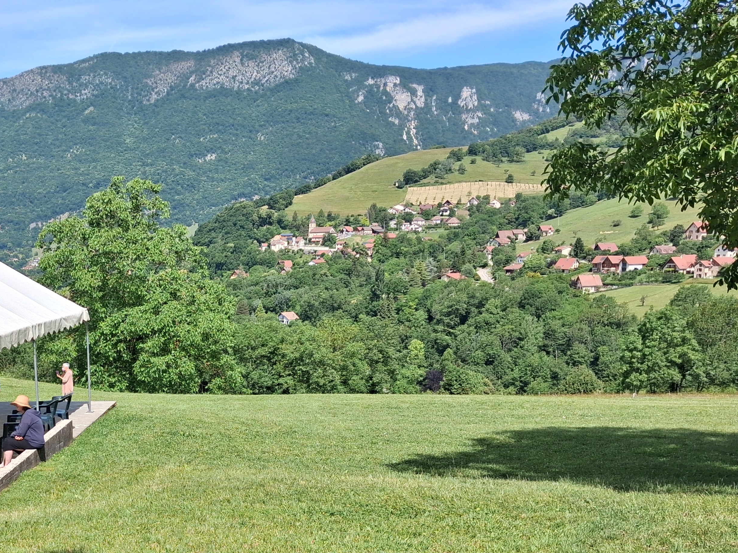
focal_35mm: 45
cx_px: 140
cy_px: 413
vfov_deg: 31.6
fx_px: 959
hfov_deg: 40.2
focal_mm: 4
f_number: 1.8
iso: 25
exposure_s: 1/642
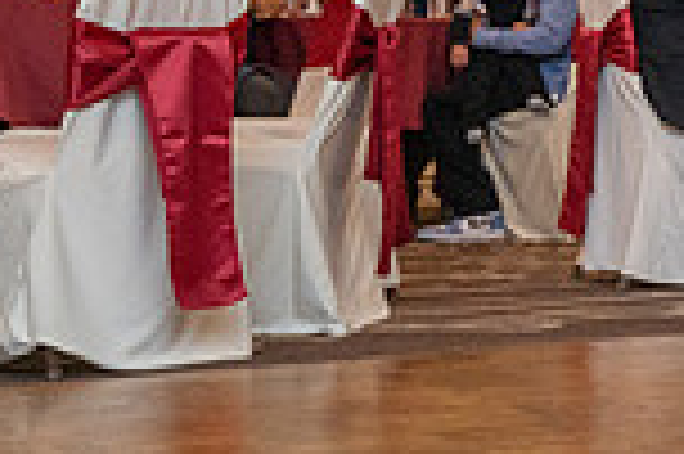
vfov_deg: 9.4
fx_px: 2752
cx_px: 1448
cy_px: 4
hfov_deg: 12.2
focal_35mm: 145
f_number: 4
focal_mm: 33
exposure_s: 1/200
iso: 2500
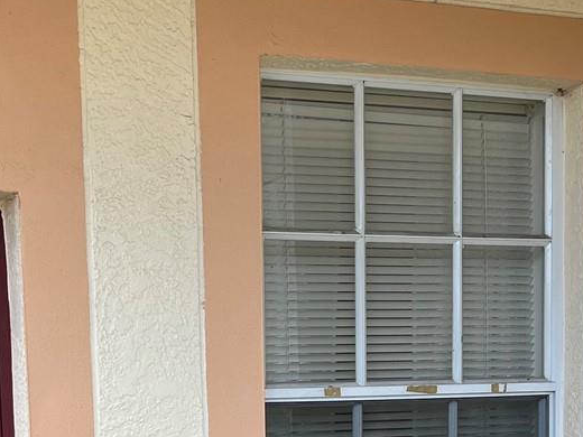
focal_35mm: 80
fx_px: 1347
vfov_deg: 17.4
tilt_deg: -6.3
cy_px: 555
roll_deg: +1.6
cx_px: 194
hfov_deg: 24.3
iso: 50
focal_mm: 5.7
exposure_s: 1/456
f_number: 1.5
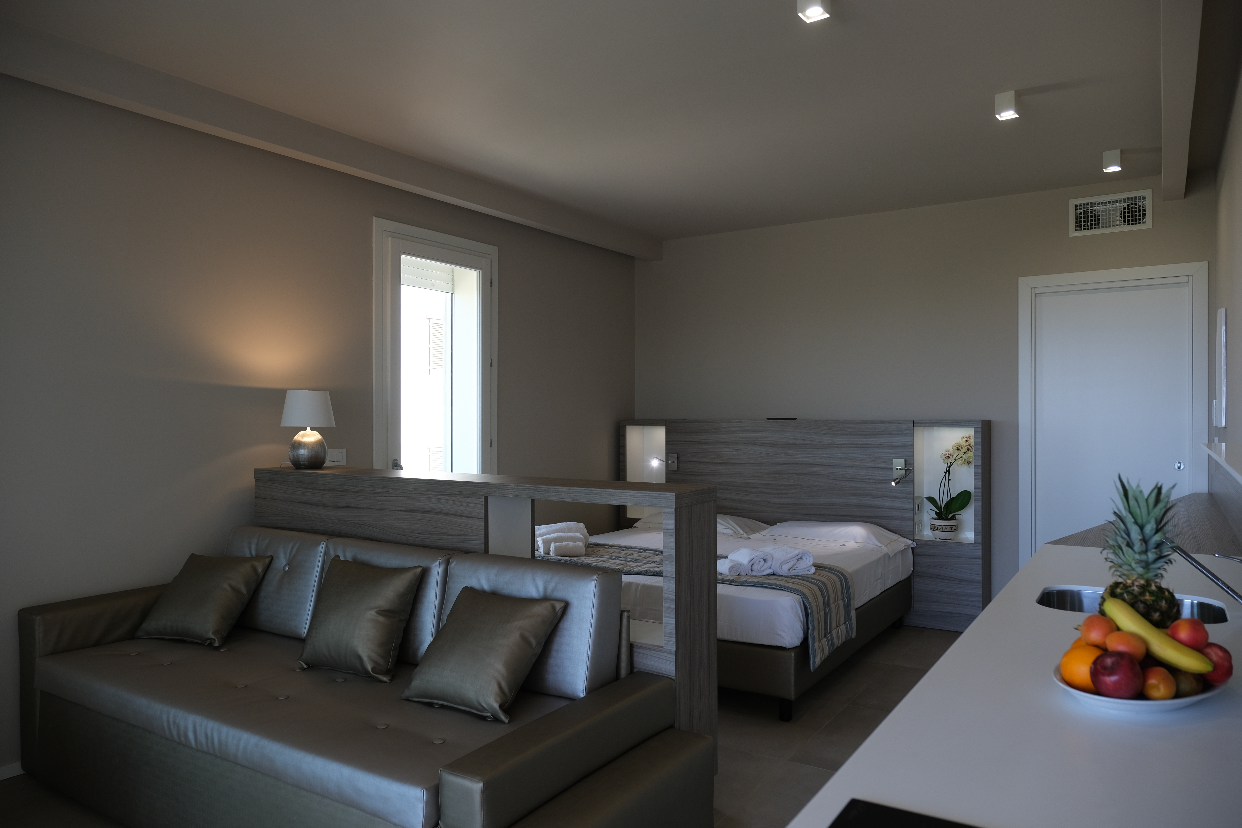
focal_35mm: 24
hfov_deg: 73.7
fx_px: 828
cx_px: 621
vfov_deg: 53.1
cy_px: 414
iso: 400
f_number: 3.2
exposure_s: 1/250
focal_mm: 16
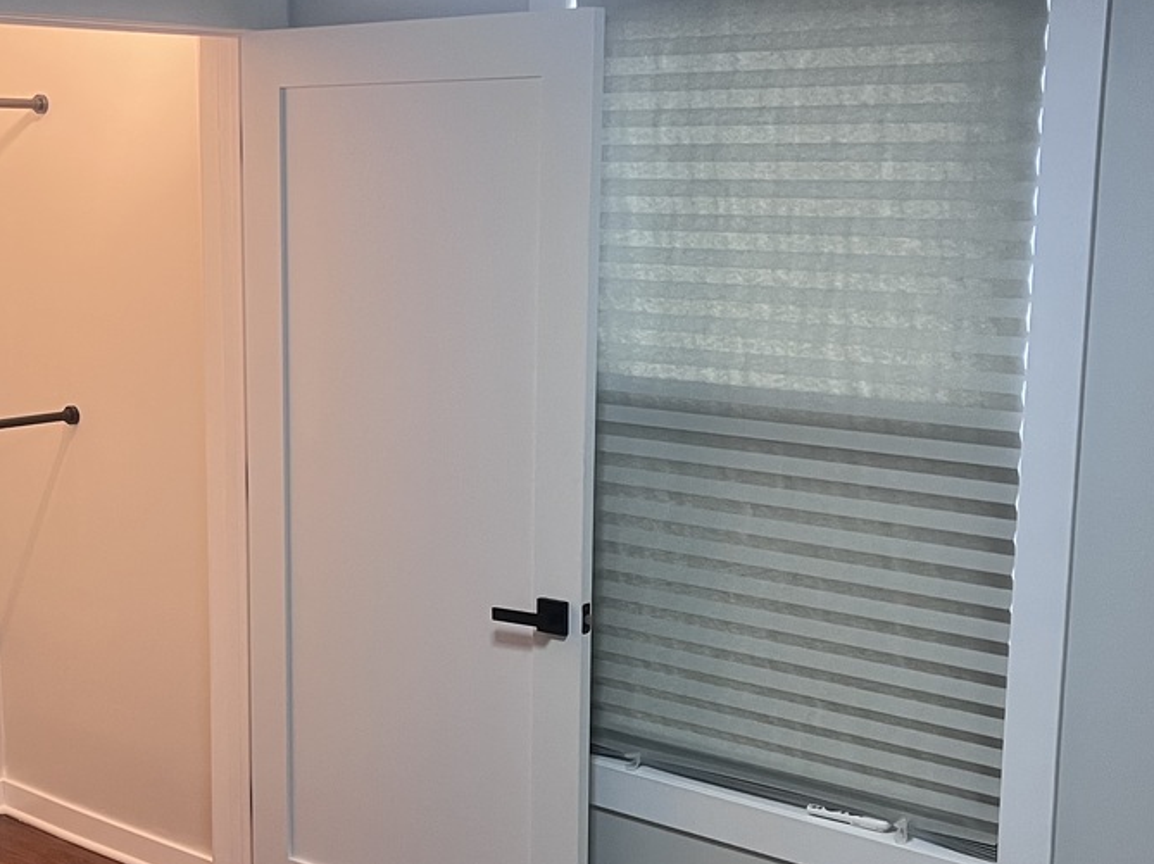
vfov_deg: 26.0
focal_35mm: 56
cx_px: 383
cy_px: 497
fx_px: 1866
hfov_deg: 34.1
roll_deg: +0.3
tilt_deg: -10.2
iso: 200
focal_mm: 5.1
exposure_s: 1/60
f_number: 1.6
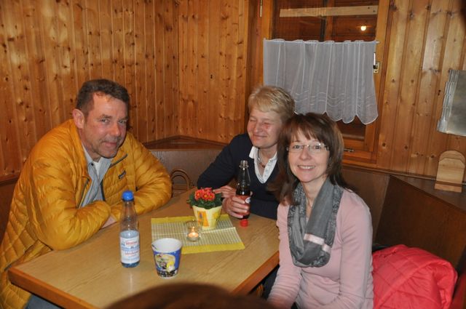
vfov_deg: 39.9
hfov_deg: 57.3
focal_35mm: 33
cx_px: 233
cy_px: 154
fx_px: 427
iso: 800
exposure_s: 1/60
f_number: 3.5
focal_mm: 22
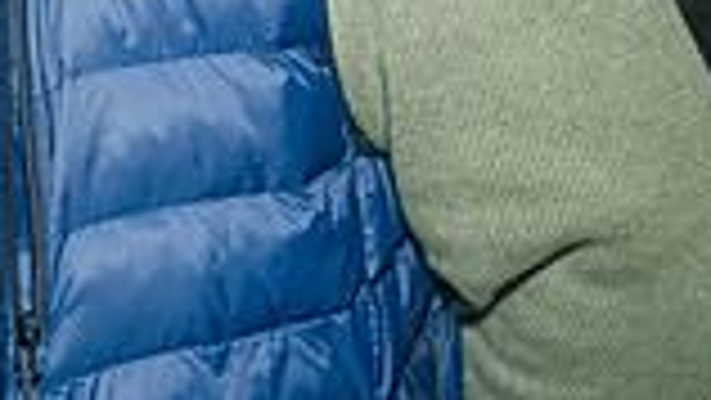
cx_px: -446
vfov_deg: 8.7
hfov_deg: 14.5
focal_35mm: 135
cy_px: -299
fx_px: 2546
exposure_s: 1/400
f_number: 5
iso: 8000
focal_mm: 35
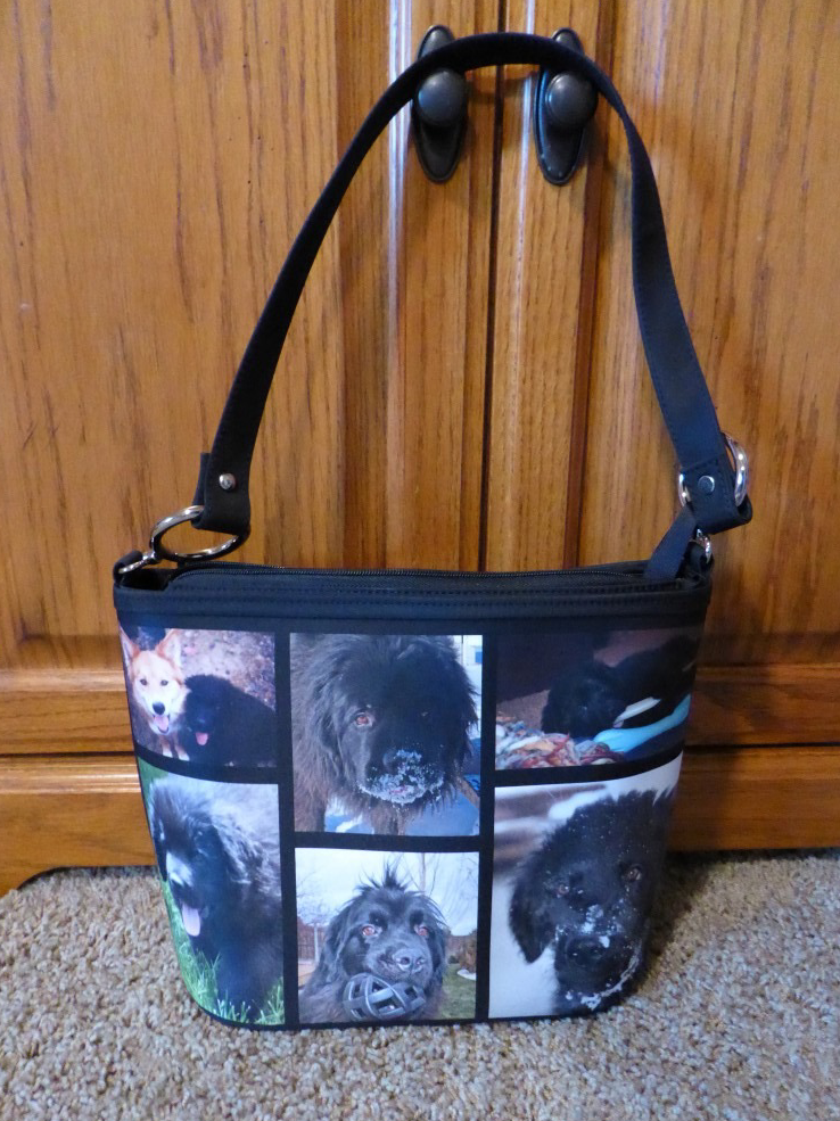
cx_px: 423
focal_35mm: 26
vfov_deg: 67.3
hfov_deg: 53.0
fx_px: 842
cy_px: 553
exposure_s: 1/20
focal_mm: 4.3
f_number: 3.3
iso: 1600
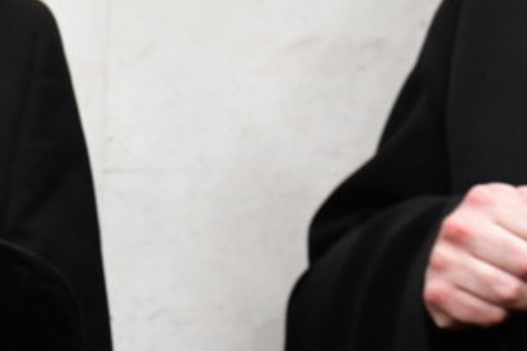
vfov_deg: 5.5
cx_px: -393
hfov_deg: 8.2
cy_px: 717
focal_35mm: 243
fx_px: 3557
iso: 3200
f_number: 5.6
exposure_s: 1/100
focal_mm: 52
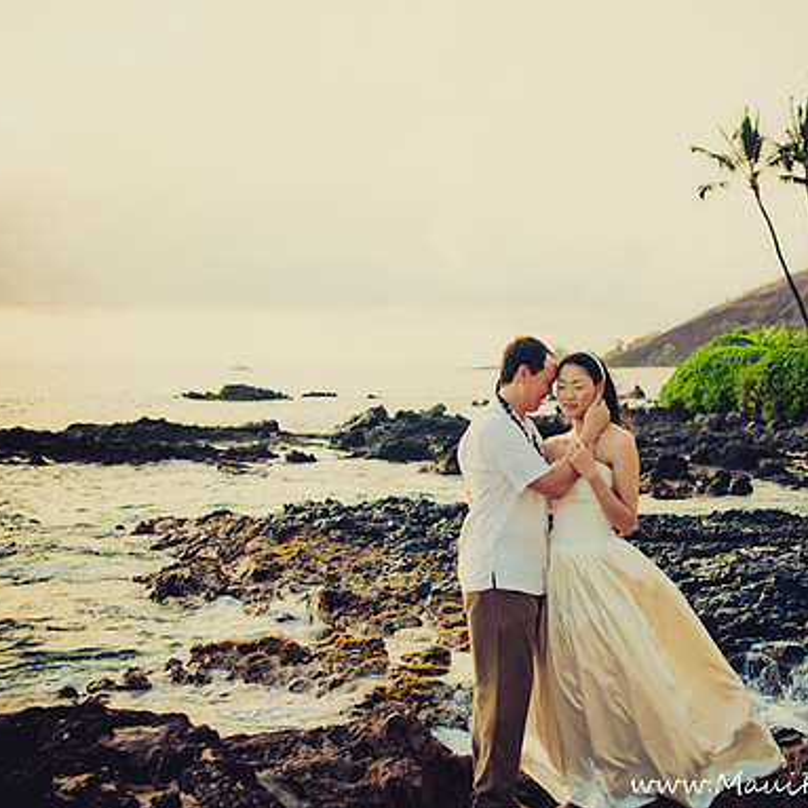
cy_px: 404
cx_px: 544
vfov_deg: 31.6
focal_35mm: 54
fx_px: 1426
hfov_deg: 31.4
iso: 280
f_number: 3.2
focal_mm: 28
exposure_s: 1/1250
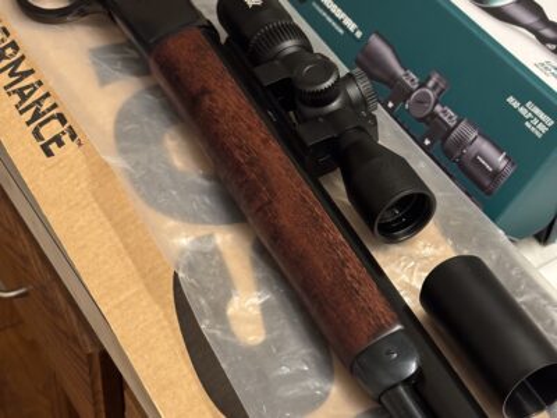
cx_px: 278
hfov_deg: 36.8
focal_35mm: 52
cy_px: 209
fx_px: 837
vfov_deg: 28.0
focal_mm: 5.96
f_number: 1.6
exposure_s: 1/30
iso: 250
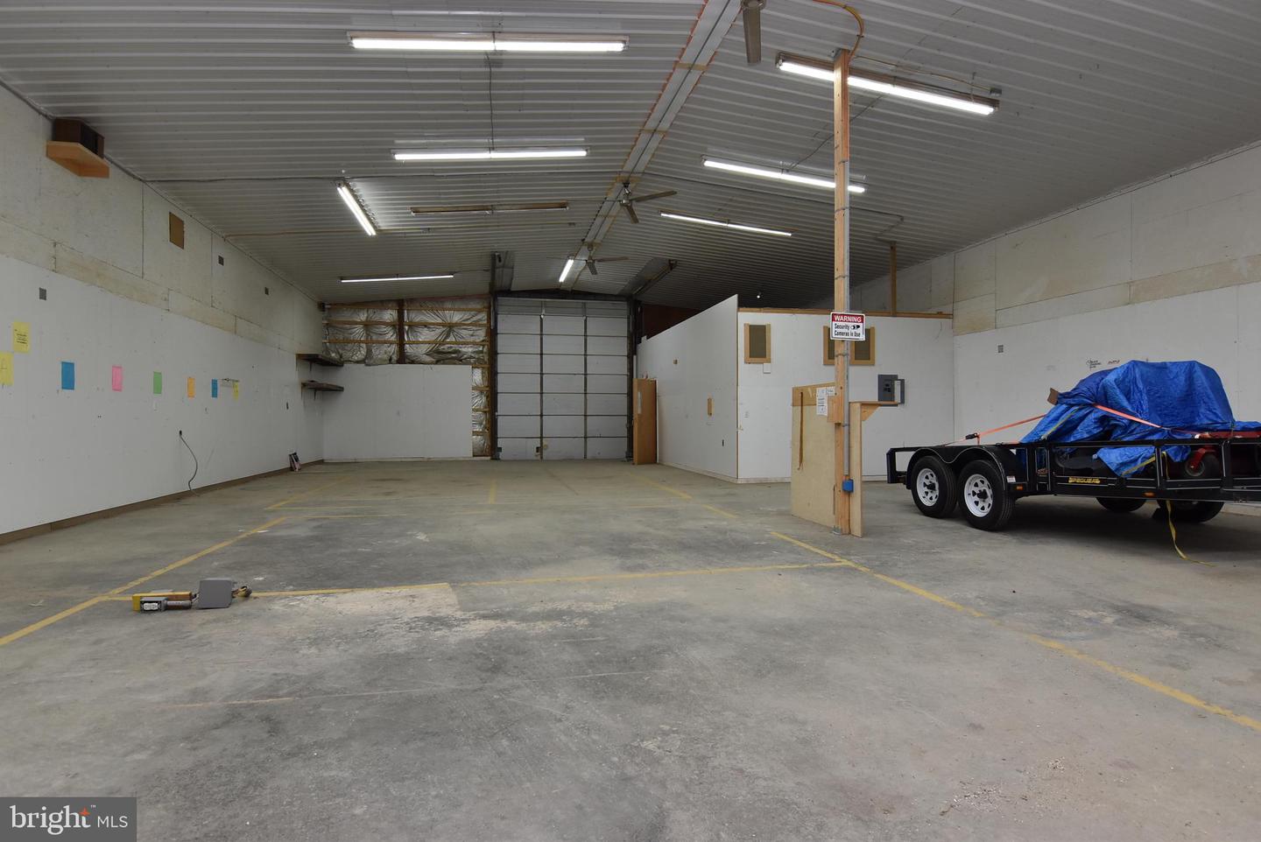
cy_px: 421
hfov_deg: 90.0
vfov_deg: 67.5
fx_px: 631
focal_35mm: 18
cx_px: 630
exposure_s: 1/50
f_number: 7.1
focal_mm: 12
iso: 400
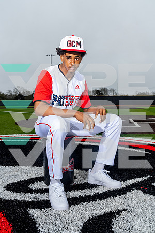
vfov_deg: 51.9
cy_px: 116
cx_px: 78
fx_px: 239
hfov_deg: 35.9
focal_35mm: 37
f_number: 8
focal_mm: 37
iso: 320
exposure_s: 1/125
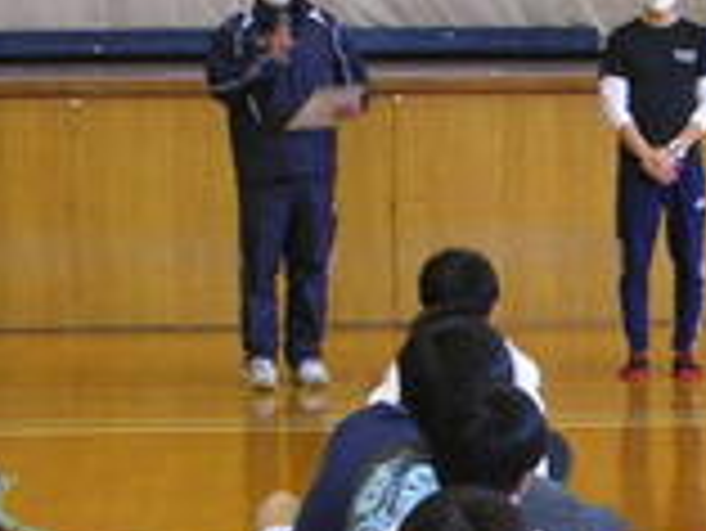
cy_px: 374
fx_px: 3021
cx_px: 526
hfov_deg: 13.3
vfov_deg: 10.0
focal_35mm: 148
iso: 51
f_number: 3.5
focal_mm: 9.6
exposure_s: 1/5.9
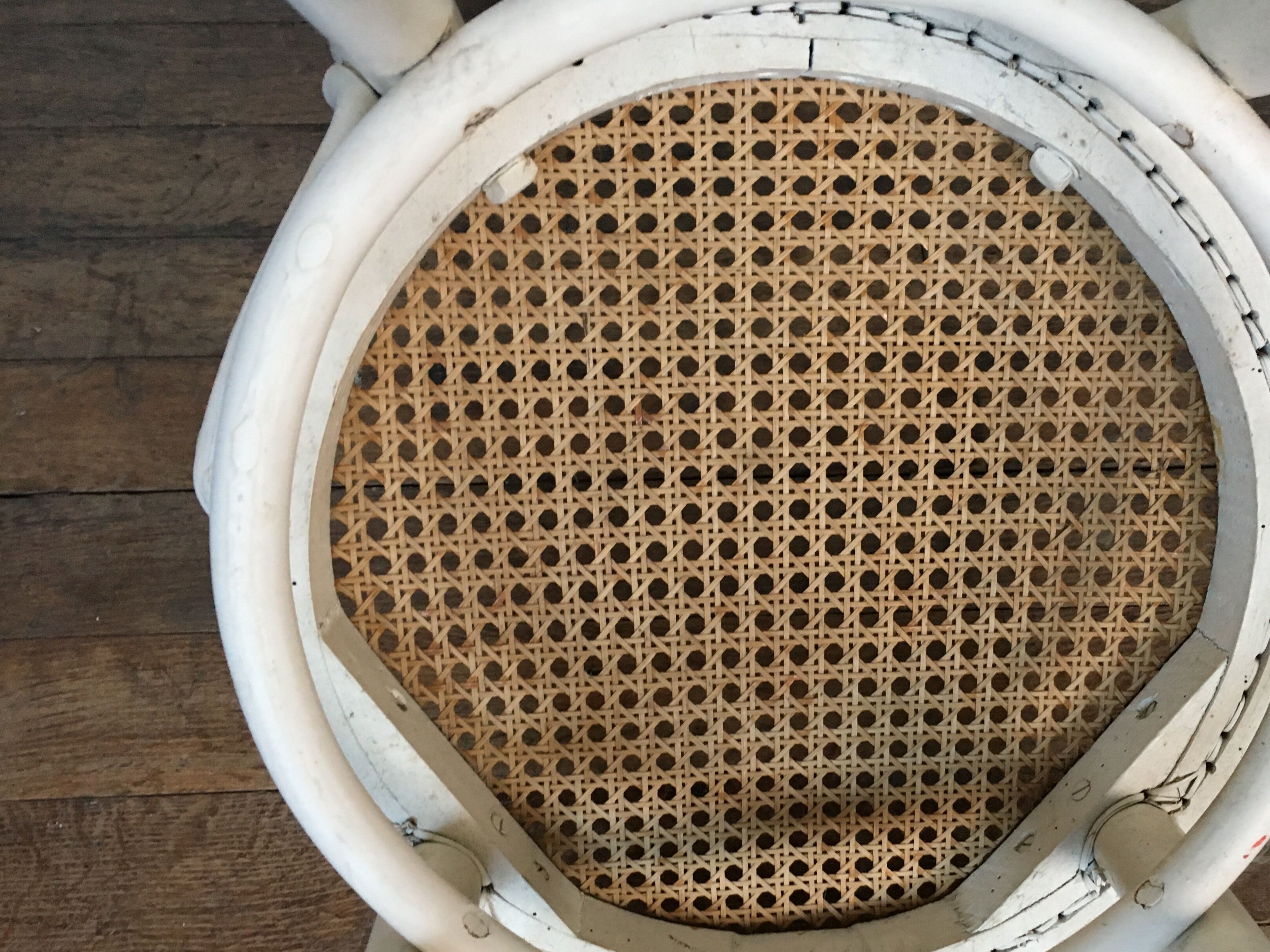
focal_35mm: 36
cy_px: 587
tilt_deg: -67.4
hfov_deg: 51.0
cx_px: 770
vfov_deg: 39.4
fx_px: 1321
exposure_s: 1/33
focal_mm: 4.15
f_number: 2.2
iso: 200
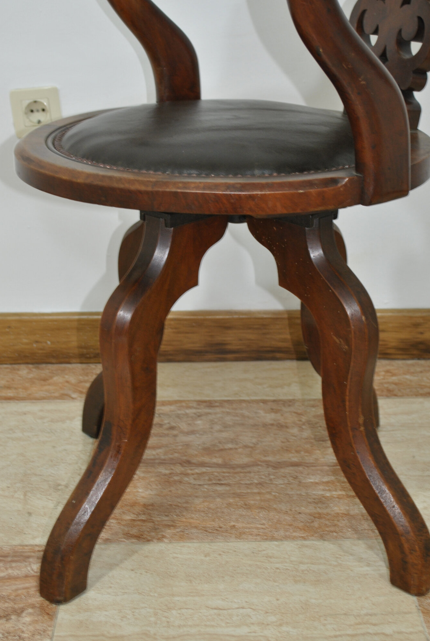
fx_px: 1036
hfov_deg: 23.4
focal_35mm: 58
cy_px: 266
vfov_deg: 34.4
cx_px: 245
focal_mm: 30
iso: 200
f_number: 4.5
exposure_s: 1/8
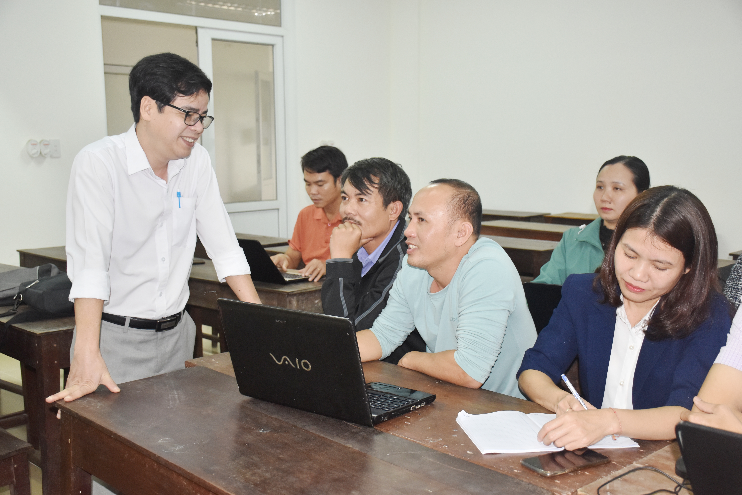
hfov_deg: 47.9
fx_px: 835
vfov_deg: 33.0
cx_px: 371
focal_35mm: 40
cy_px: 248
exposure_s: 1/80
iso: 800
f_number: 4.5
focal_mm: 27
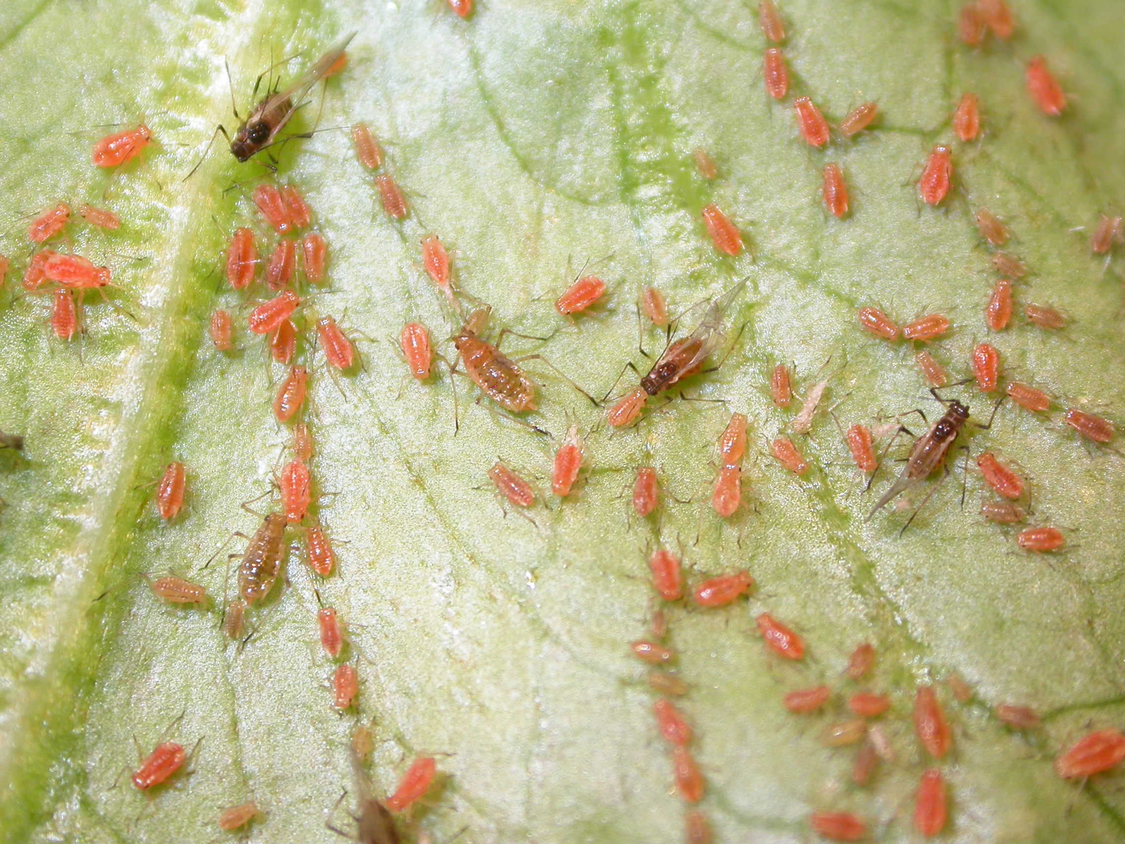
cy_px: 422
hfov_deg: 15.5
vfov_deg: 11.7
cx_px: 562
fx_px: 4127
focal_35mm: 127
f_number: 4.5
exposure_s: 1/60.3
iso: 100
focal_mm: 26.4
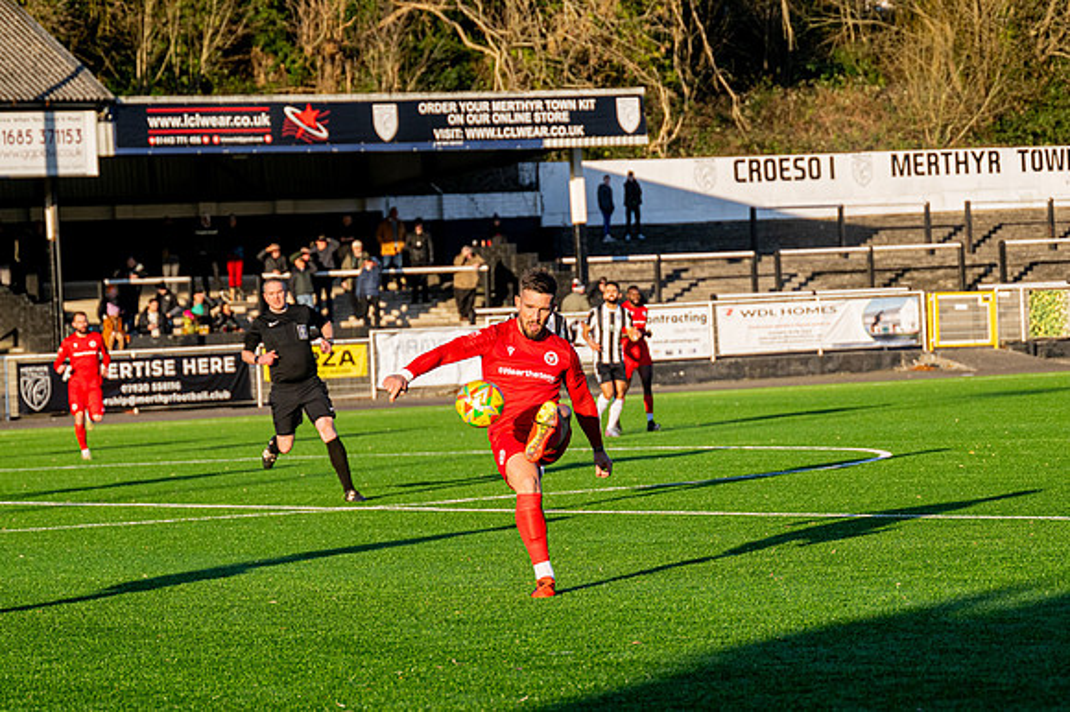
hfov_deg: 14.0
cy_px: 356
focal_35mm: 147
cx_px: 535
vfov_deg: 9.3
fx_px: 4367
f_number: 4
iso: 400
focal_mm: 98
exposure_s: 1/2000
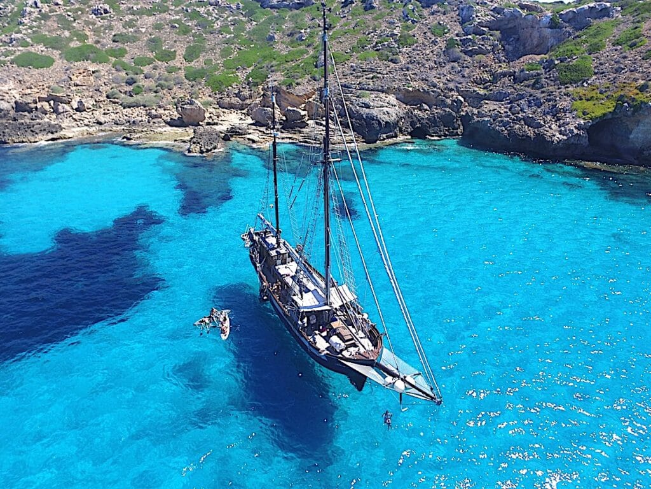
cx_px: 326
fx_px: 376
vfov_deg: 66.0
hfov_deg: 81.7
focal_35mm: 20
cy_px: 244
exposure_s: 1/899
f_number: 2.8
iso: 100
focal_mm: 3.61
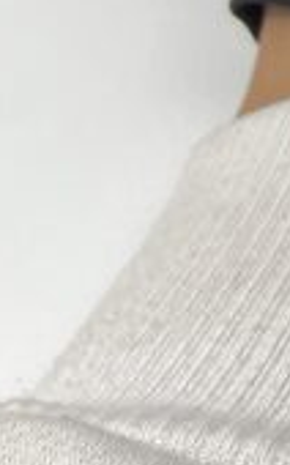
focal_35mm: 166
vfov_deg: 11.8
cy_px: -323
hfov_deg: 7.0
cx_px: 889
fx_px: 2103
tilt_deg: -48.0
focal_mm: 5.7
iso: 40
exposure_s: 1/100
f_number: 1.5
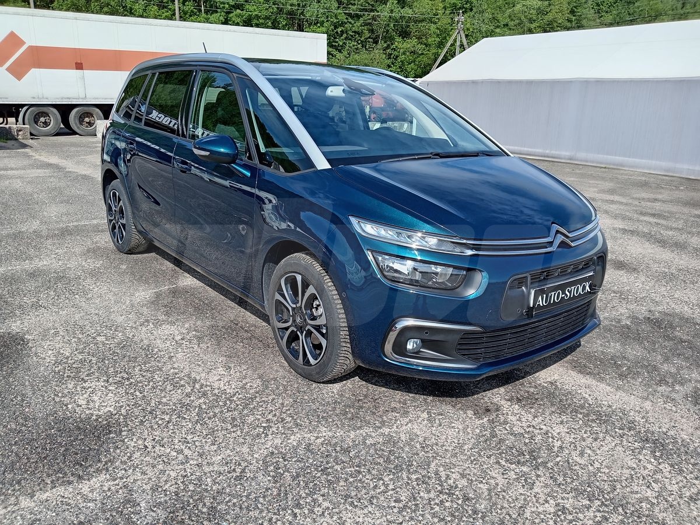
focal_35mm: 27
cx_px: 350
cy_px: 262
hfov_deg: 65.3
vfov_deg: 51.4
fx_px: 546
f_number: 1.8
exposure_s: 1/503
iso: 100
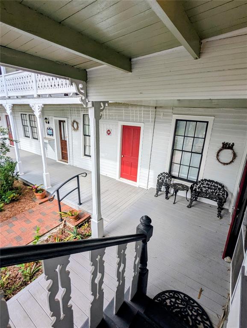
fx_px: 152
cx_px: 124
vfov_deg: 94.4
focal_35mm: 16
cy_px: 164
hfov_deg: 78.2
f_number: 2.2
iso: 57
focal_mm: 2.35
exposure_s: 1/725
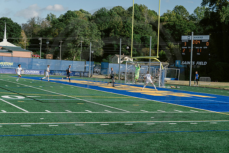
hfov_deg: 28.8
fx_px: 445
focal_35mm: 70
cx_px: 114
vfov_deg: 19.5
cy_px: 76
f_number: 5.6
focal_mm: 70
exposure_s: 1/2500
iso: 640
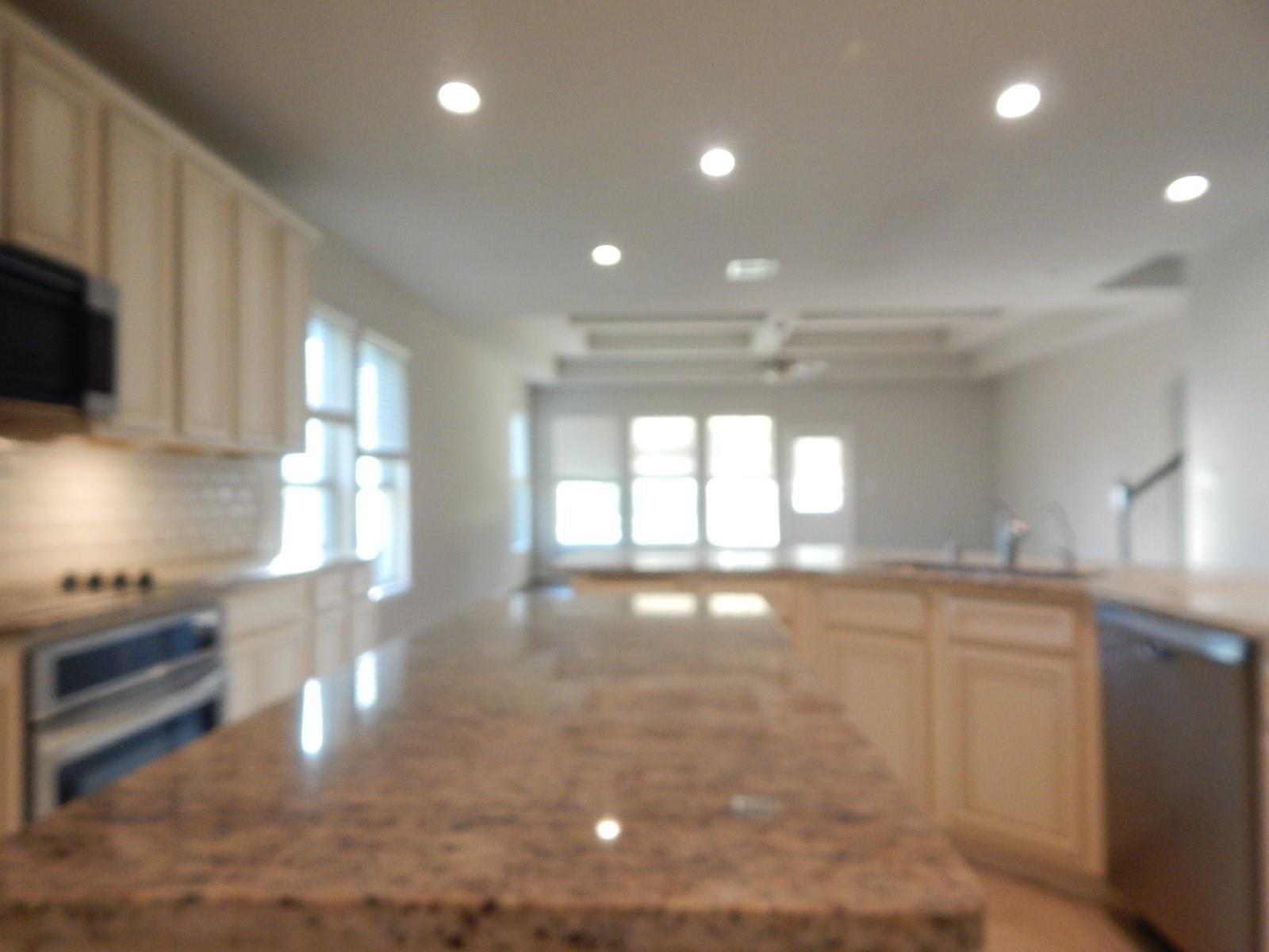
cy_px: 476
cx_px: 634
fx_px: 807
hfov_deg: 76.4
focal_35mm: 22
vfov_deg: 61.1
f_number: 3
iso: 400
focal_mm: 4
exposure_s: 1/50
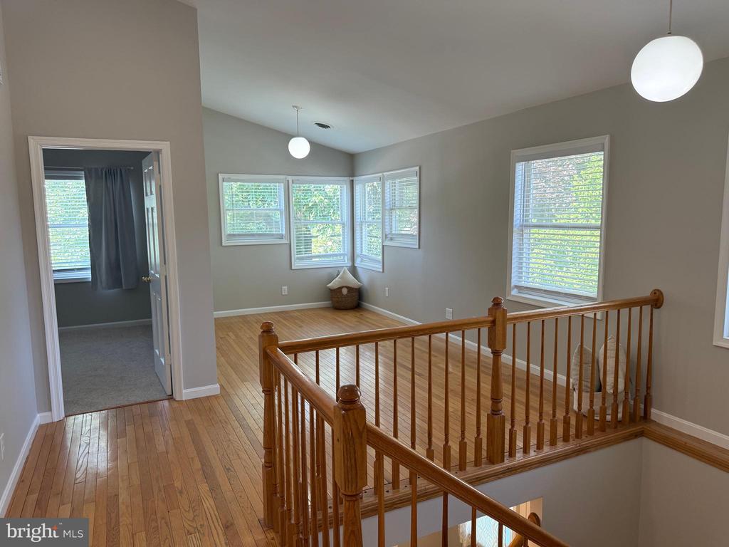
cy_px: 274
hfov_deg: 71.6
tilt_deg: -7.0
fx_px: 505
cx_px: 364
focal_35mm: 24
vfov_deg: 56.8
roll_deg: +0.6
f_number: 1.78
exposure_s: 1/120
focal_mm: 6.76
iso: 125
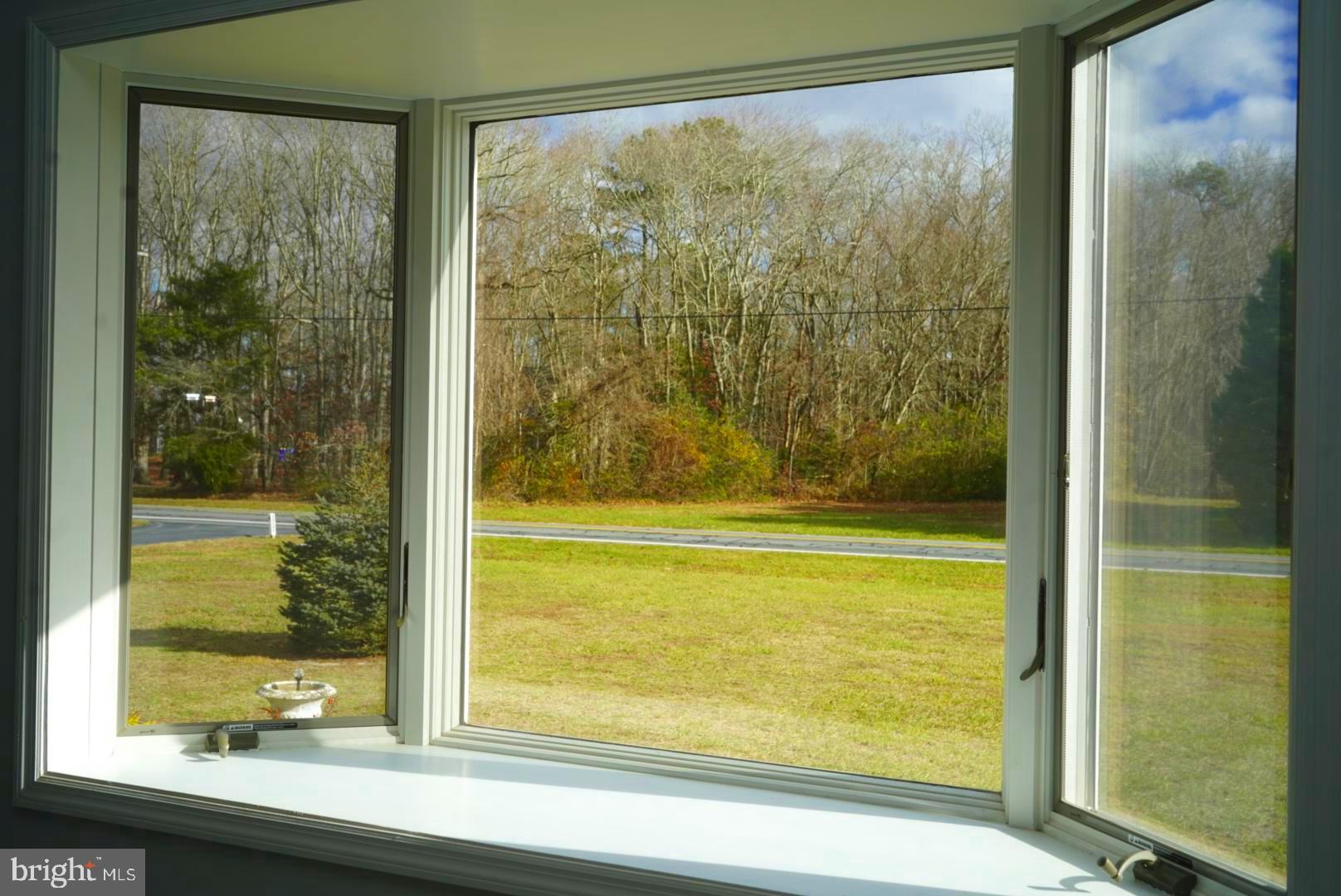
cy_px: 448
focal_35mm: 36
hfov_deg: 53.1
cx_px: 670
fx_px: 1342
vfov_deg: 36.9
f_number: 7.1
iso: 100
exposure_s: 1/100
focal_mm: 36
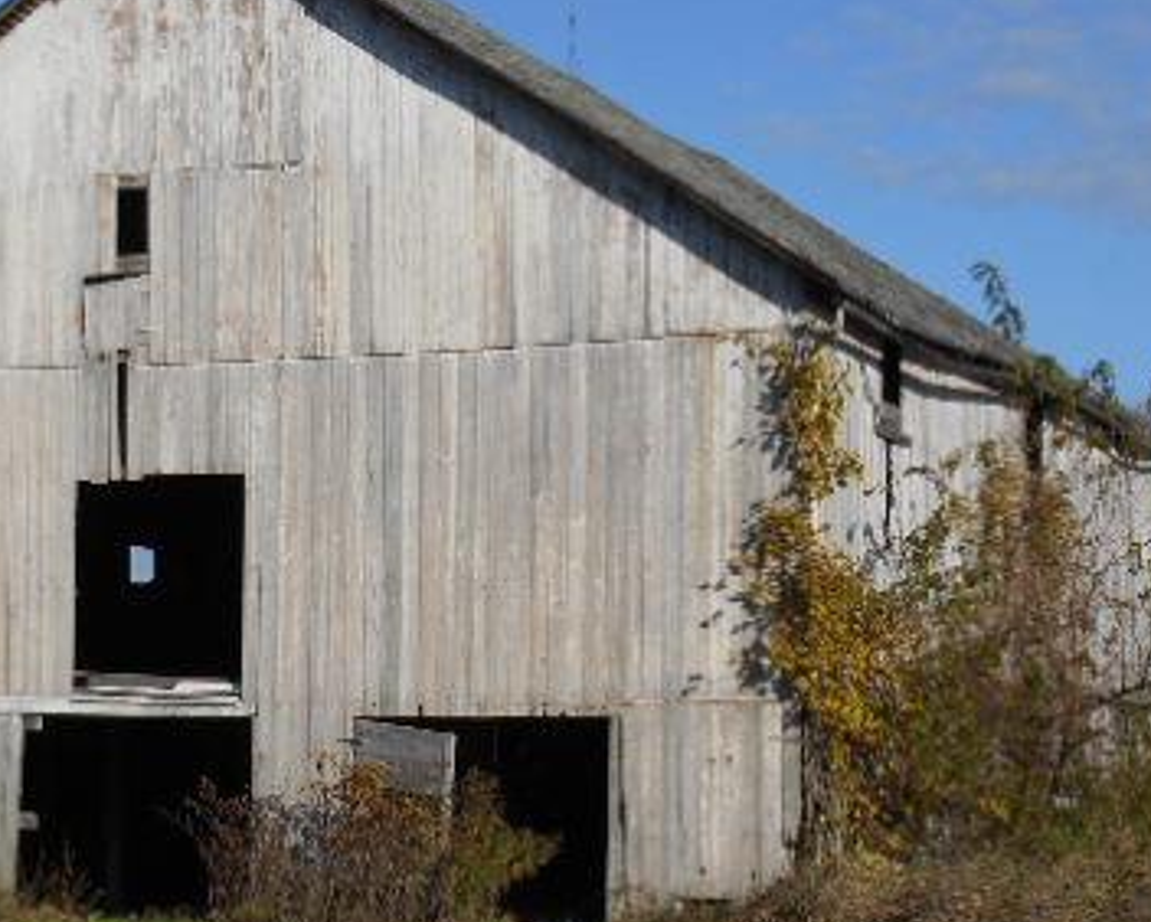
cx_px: 350
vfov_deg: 16.4
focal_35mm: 94
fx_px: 3204
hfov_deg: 20.3
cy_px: 553
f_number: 4.2
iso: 80
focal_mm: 9.5
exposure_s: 1/1000
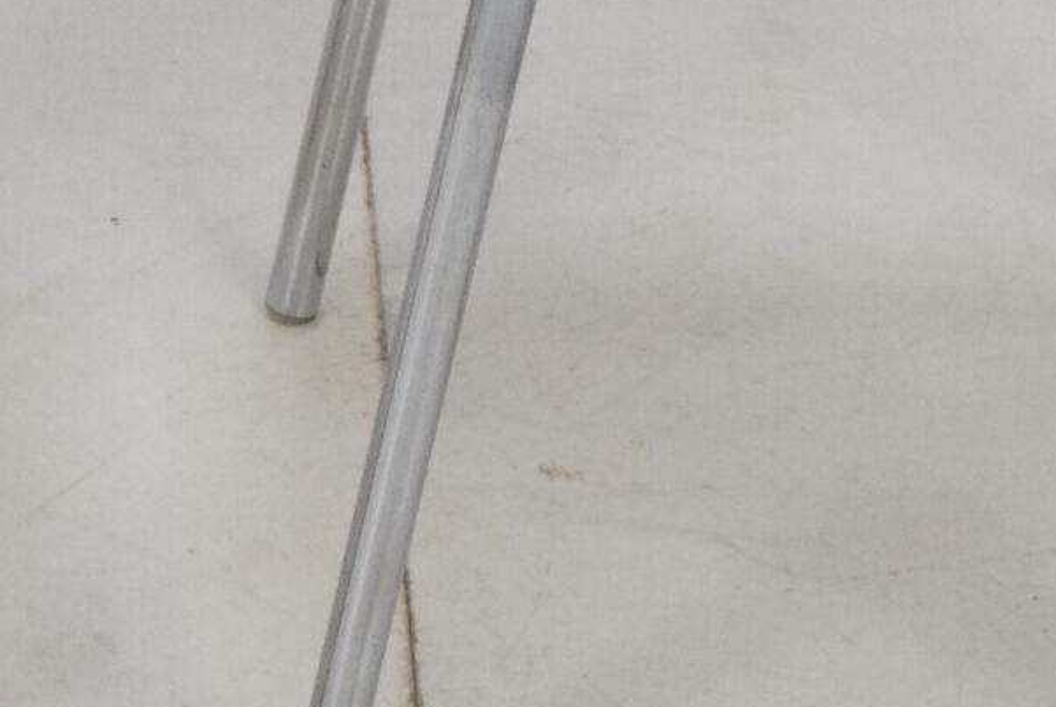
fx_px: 7017
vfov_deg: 5.7
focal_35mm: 239
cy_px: -617
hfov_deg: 8.6
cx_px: 84
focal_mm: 32
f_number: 6.3
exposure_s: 1/160
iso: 1600
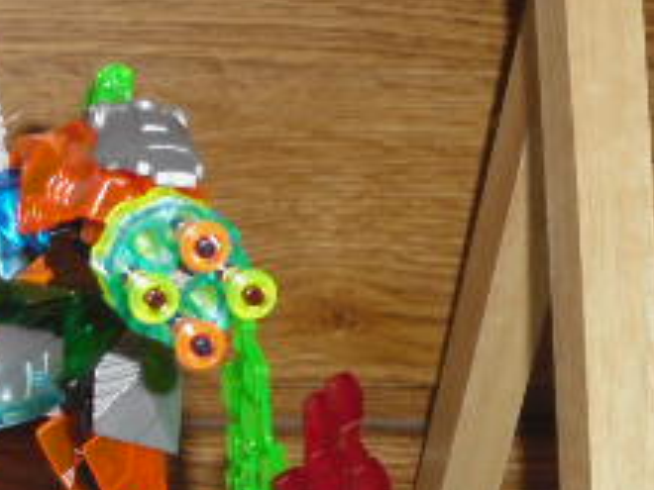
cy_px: 603
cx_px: -187
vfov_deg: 11.6
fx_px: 2362
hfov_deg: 15.1
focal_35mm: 125
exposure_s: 1/60
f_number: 3.4
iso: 200
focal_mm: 7.7
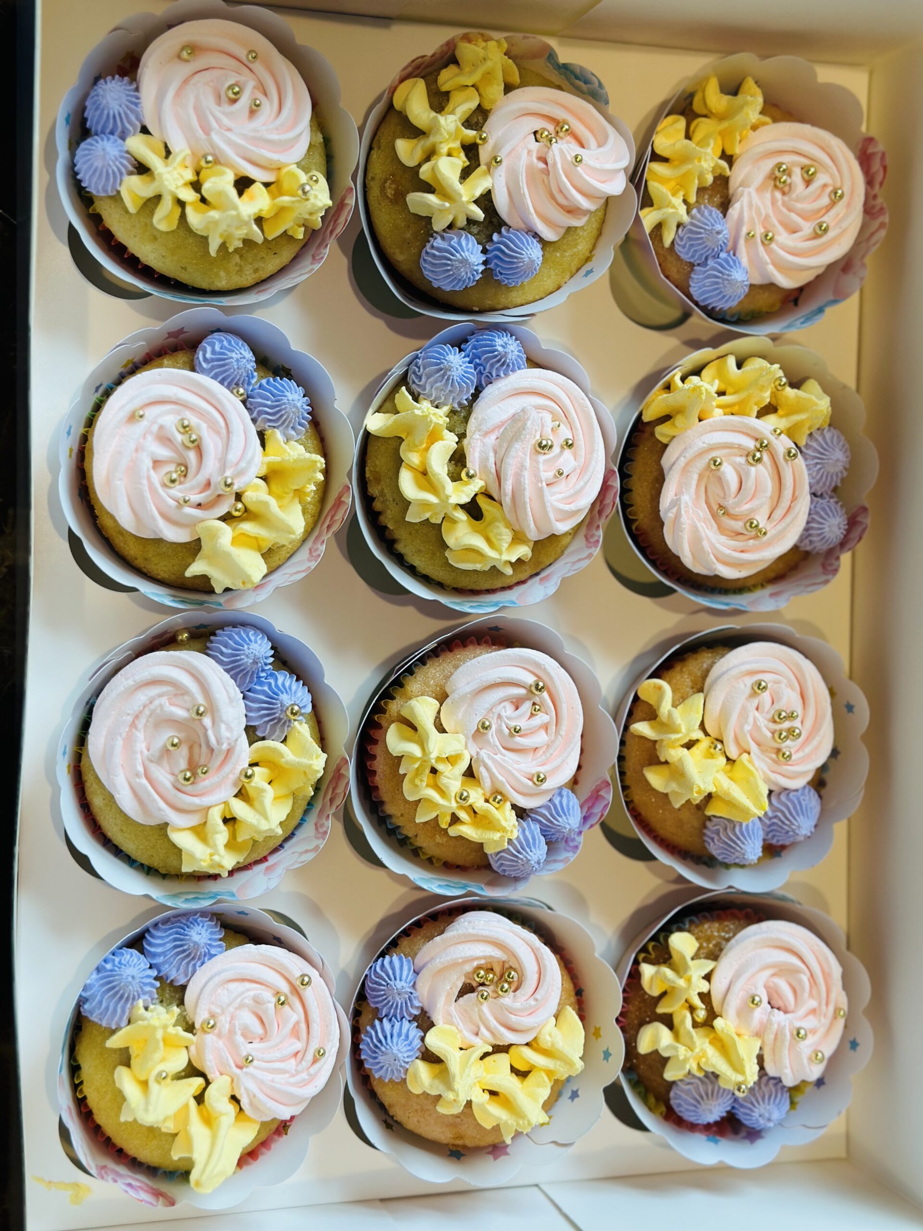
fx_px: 1706
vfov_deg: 39.7
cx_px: 462
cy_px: 616
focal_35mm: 48
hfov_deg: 30.3
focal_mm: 6.86
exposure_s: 1/60
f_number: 1.78
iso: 64
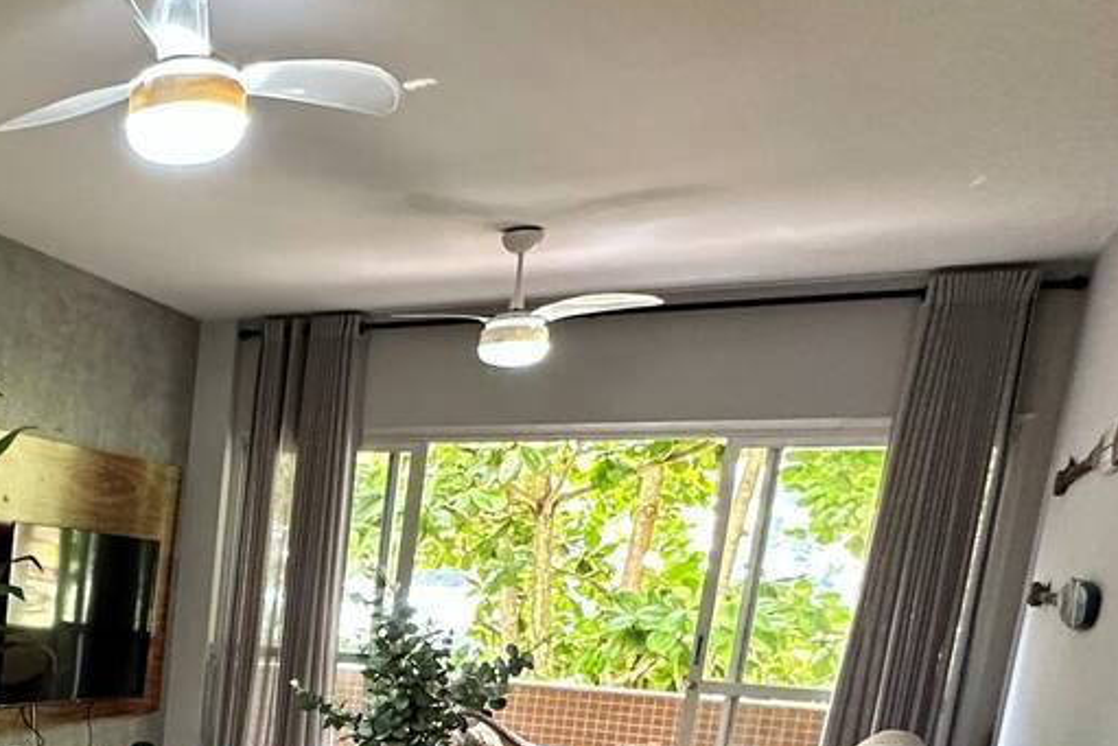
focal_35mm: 41
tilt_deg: -11.0
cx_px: -81
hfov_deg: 39.6
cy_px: 805
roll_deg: -3.1
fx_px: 1274
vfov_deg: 29.6
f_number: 2.2
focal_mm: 2.22
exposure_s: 1/60
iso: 320
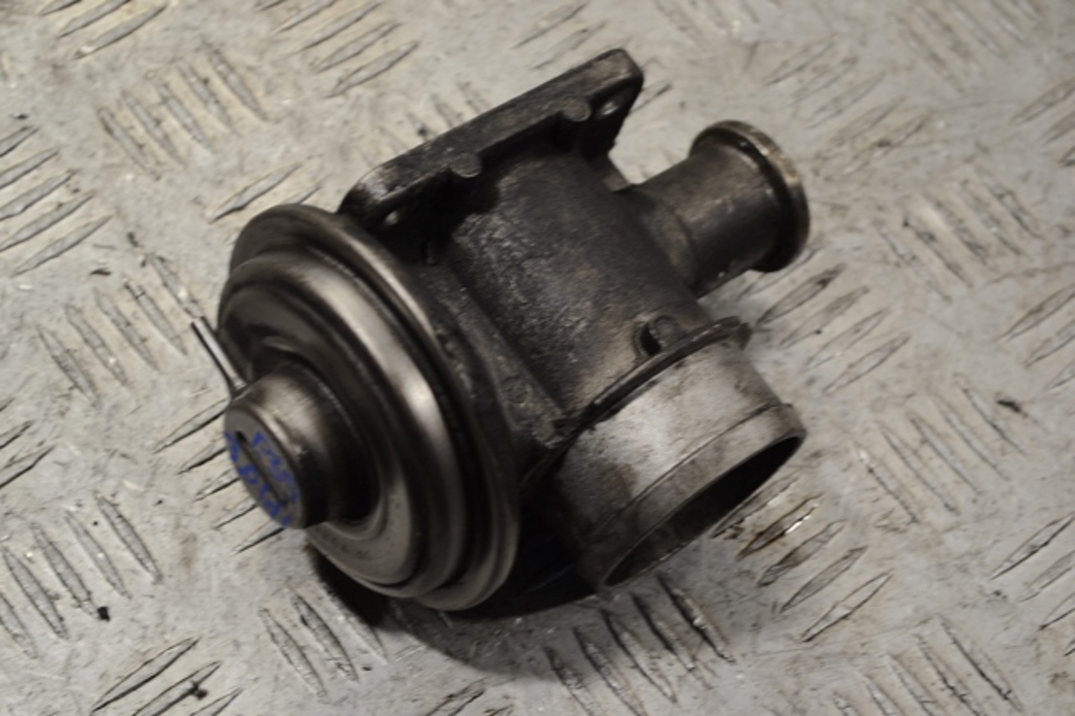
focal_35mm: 82
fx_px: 2462
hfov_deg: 24.6
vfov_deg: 16.5
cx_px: 538
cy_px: 358
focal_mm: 55
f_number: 5.6
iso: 160
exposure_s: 1/30
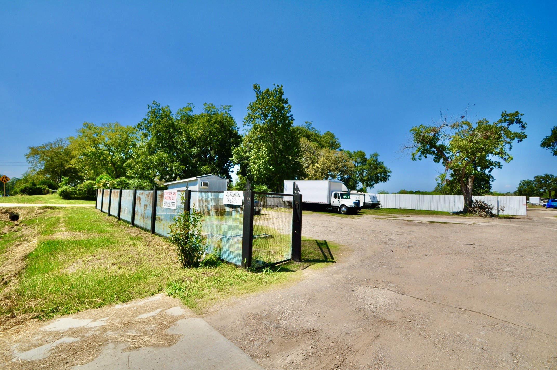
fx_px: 232
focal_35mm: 15
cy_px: 185
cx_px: 278
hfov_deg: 100.5
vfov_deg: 77.2
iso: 200
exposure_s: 1/200
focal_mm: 10
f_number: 14
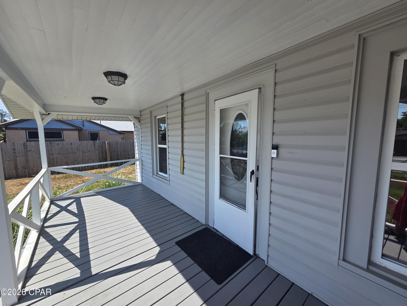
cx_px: 204
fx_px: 153
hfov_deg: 106.2
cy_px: 153
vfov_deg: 89.9
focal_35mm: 13
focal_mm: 2.2
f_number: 2.2
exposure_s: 1/1170
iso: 50
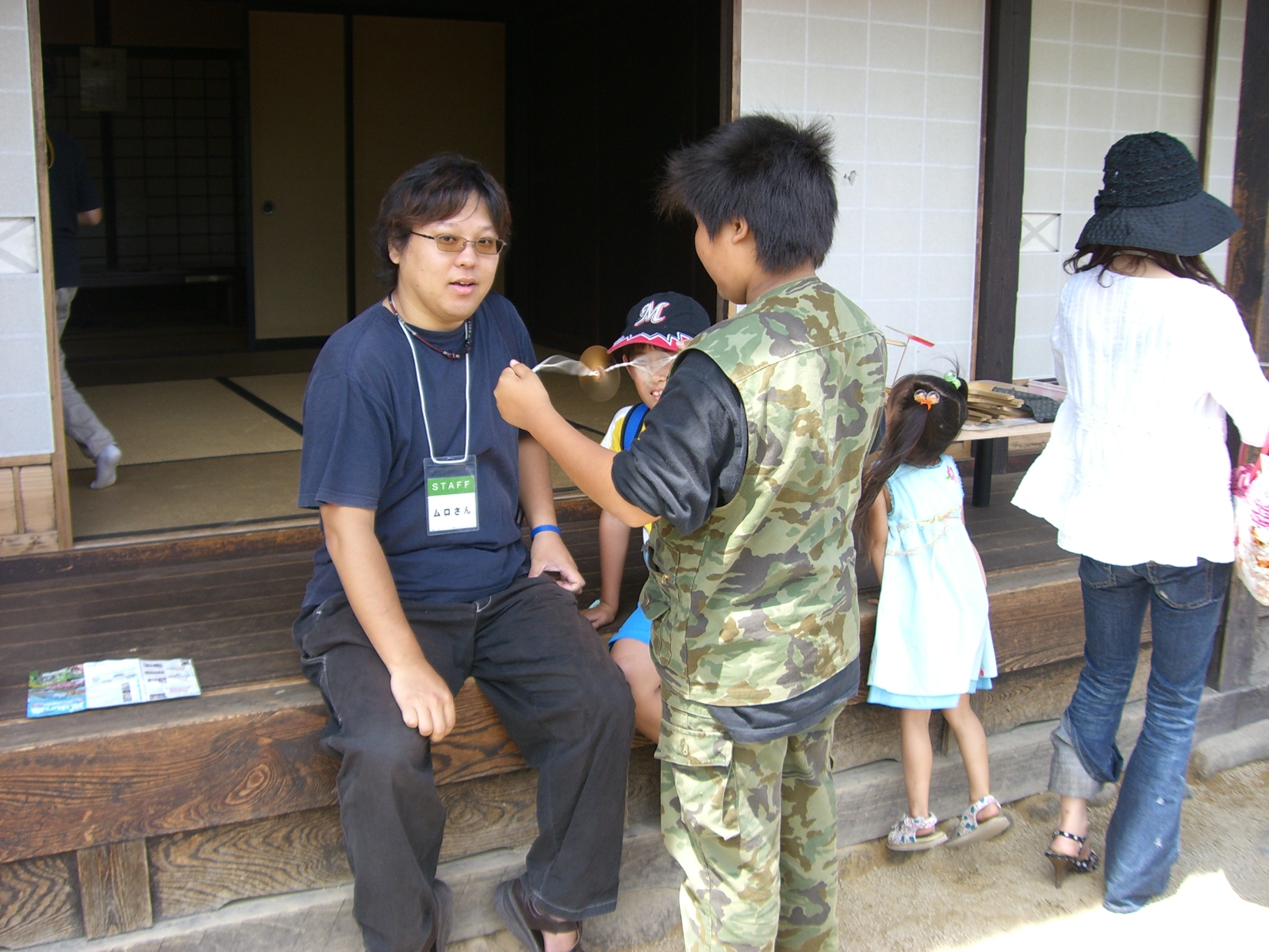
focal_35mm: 38
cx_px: 634
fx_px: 1393
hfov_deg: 49.0
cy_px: 476
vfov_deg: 37.7
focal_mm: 6.2
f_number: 2.7
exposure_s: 1/200
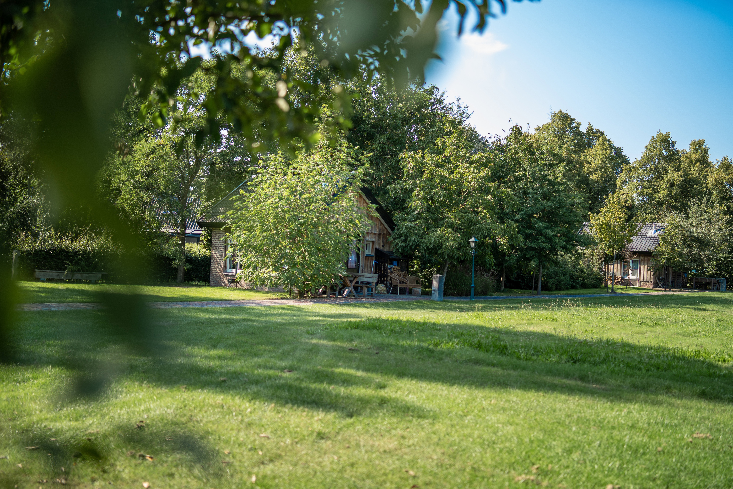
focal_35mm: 35
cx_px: 366
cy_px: 244
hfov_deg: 54.4
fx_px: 713
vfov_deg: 37.9
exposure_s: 1/1000
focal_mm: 35
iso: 50
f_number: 1.4
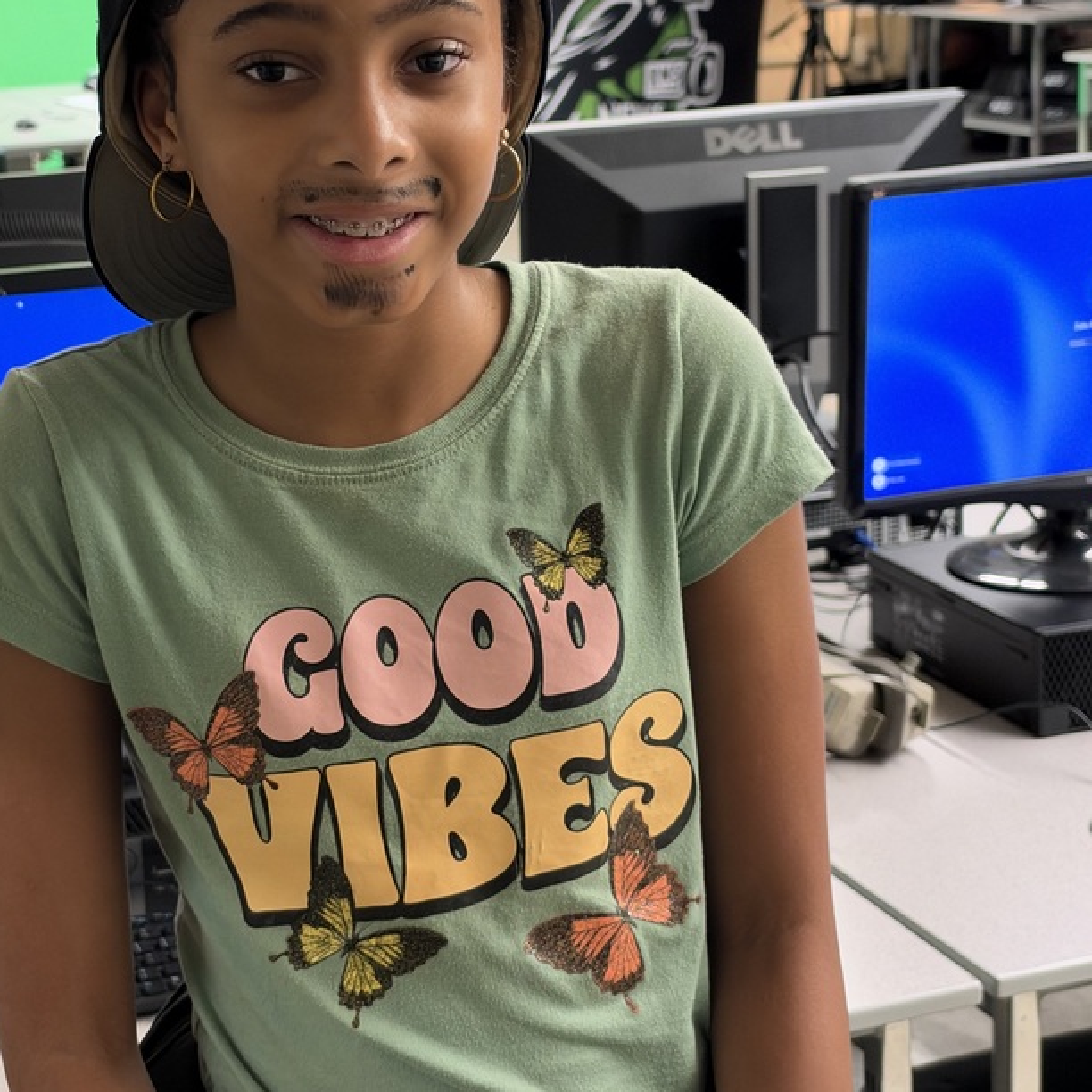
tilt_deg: -11.8
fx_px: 2534
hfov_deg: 24.3
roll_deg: +2.4
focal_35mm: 71
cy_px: 364
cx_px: 421
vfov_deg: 24.2
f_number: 1.48
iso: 320
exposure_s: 1/30
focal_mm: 6.93
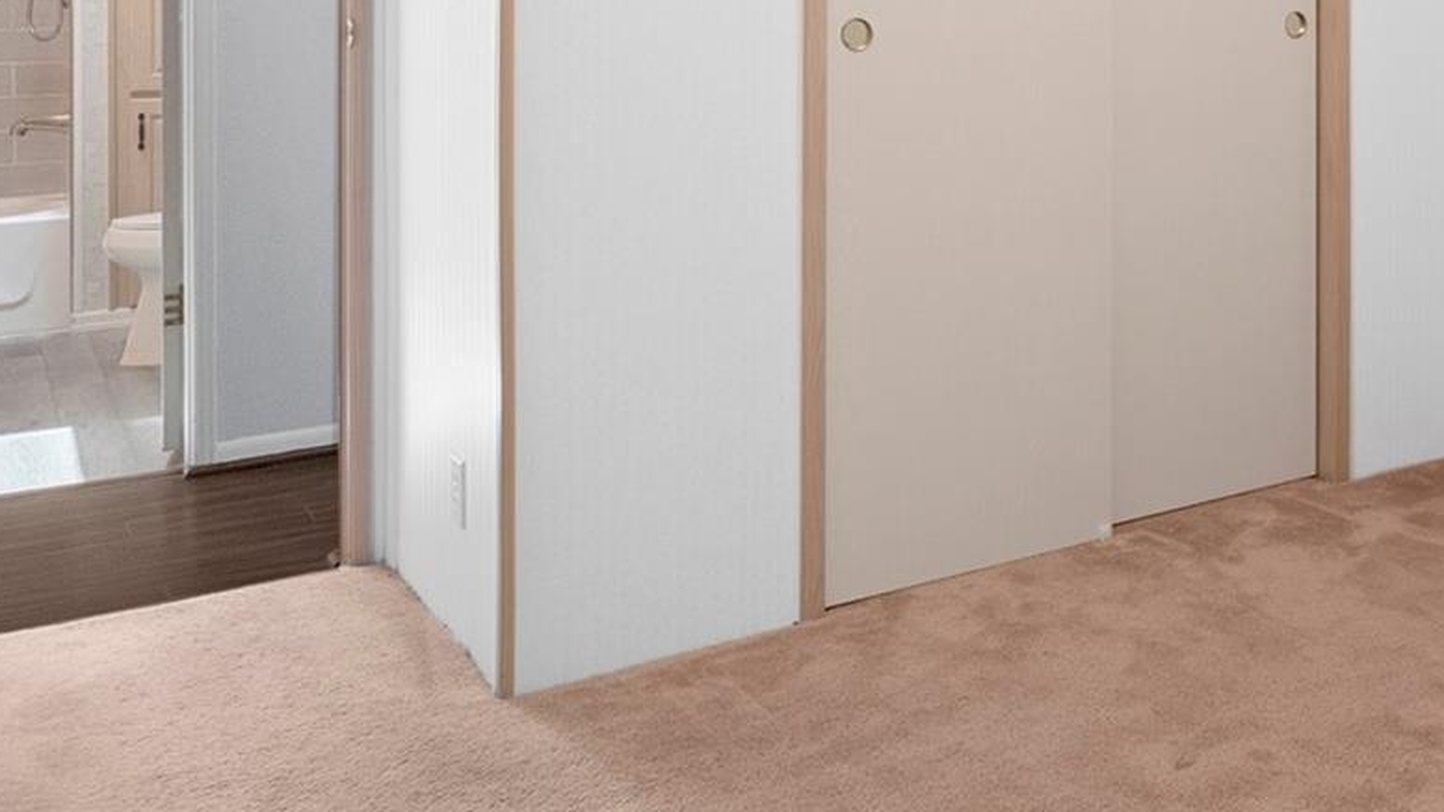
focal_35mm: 42
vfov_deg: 26.6
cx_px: 1297
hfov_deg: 44.0
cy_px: -26
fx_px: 1611
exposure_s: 3.2
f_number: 8
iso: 500
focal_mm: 13
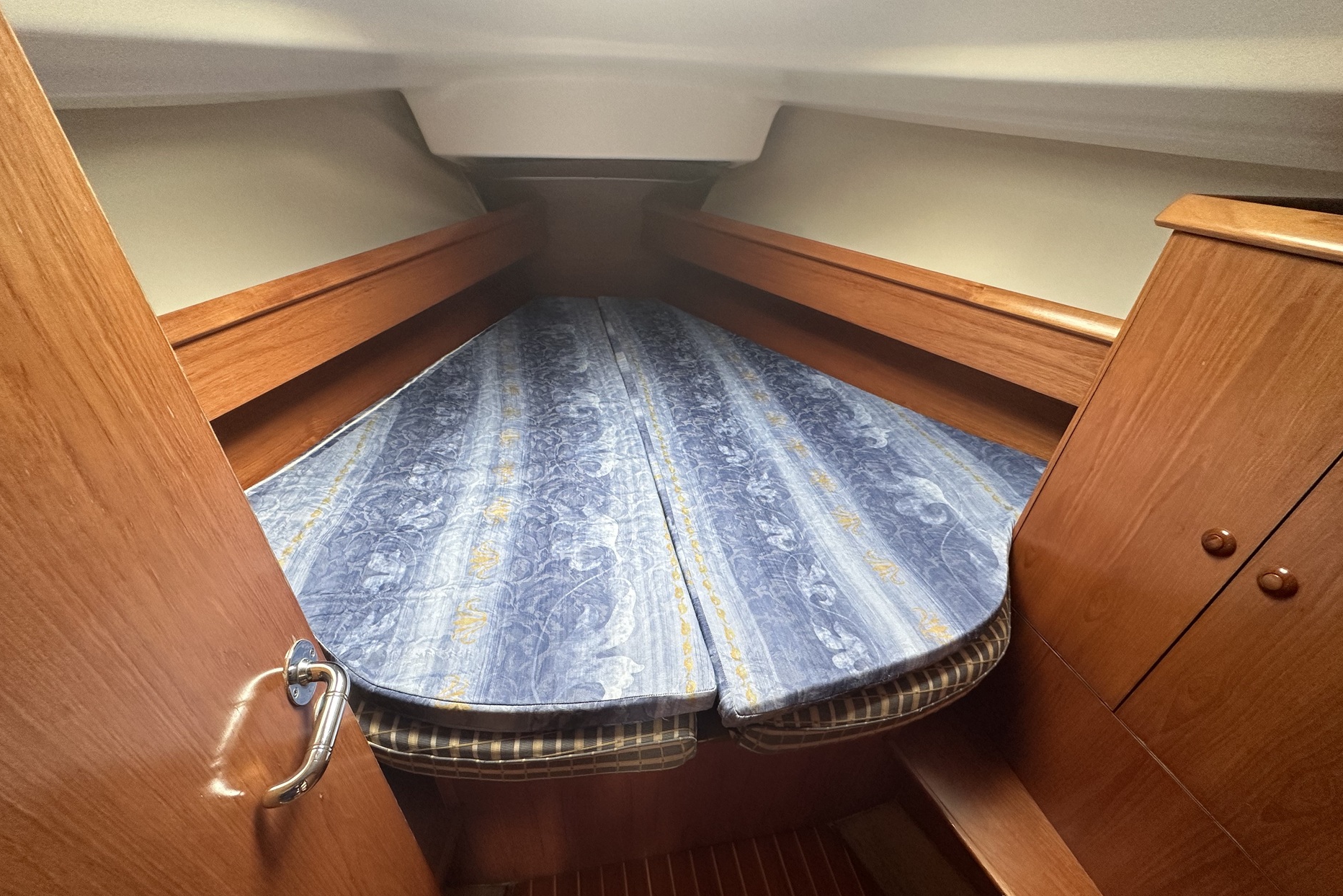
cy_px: 507
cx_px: 665
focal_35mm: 15
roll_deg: -2.3
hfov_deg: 100.4
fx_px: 560
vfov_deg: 77.0
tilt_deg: -34.1
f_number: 2.2
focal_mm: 2.22
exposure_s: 1/99
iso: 160
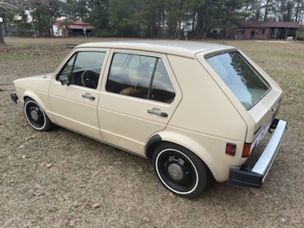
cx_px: 152
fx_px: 228
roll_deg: -1.3
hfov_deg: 67.3
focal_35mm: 26
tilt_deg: -21.2
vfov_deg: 53.1
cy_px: 114
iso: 32
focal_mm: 5.1
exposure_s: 1/142
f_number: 1.6
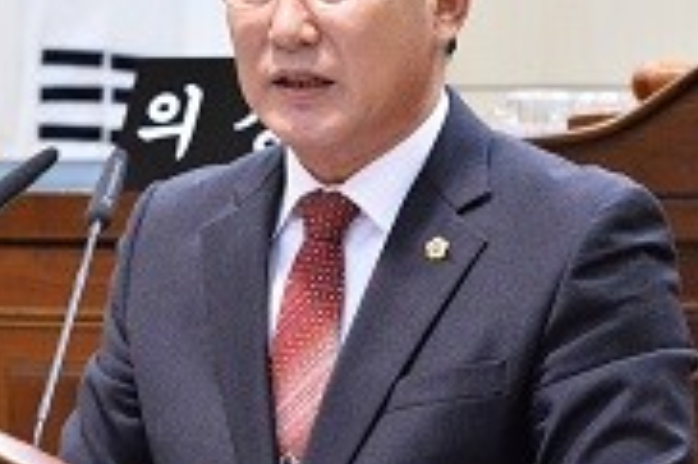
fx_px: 5947
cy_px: 111
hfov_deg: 6.7
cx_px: 245
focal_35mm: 307
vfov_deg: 4.5
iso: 11400
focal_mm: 140
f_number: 9
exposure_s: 1/200
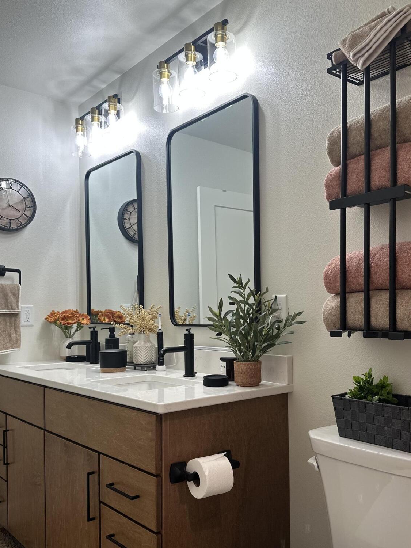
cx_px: 238
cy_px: 306
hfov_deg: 44.0
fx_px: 507
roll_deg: +0.1
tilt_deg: +1.2
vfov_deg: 56.7
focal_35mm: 32
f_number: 1.78
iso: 64
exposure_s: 1/120
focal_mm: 6.86
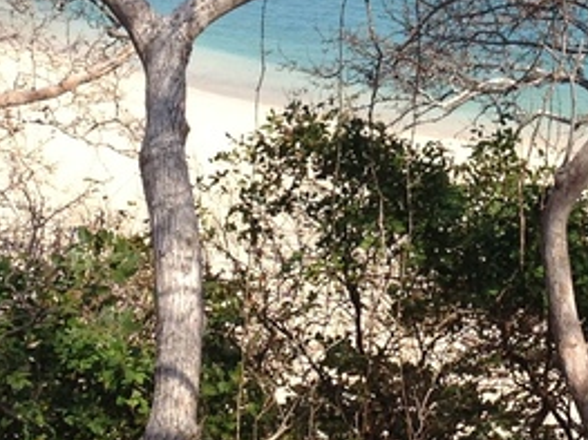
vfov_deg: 9.2
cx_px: 478
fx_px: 2717
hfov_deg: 12.3
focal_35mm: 160
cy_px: 4
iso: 50
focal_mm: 4.28
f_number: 2.4
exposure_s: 1/1104
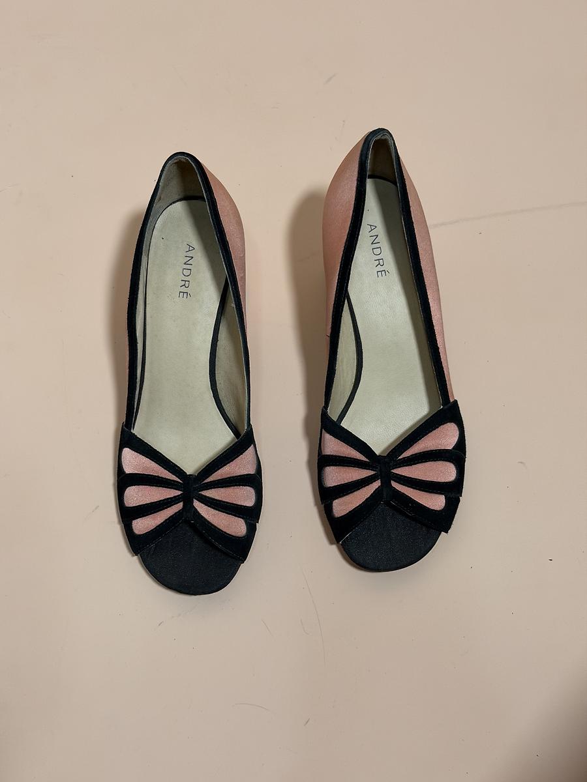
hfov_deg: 30.3
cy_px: 391
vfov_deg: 39.7
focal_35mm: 48
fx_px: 1085
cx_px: 294
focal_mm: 6.76
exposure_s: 1/60
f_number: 1.78
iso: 200
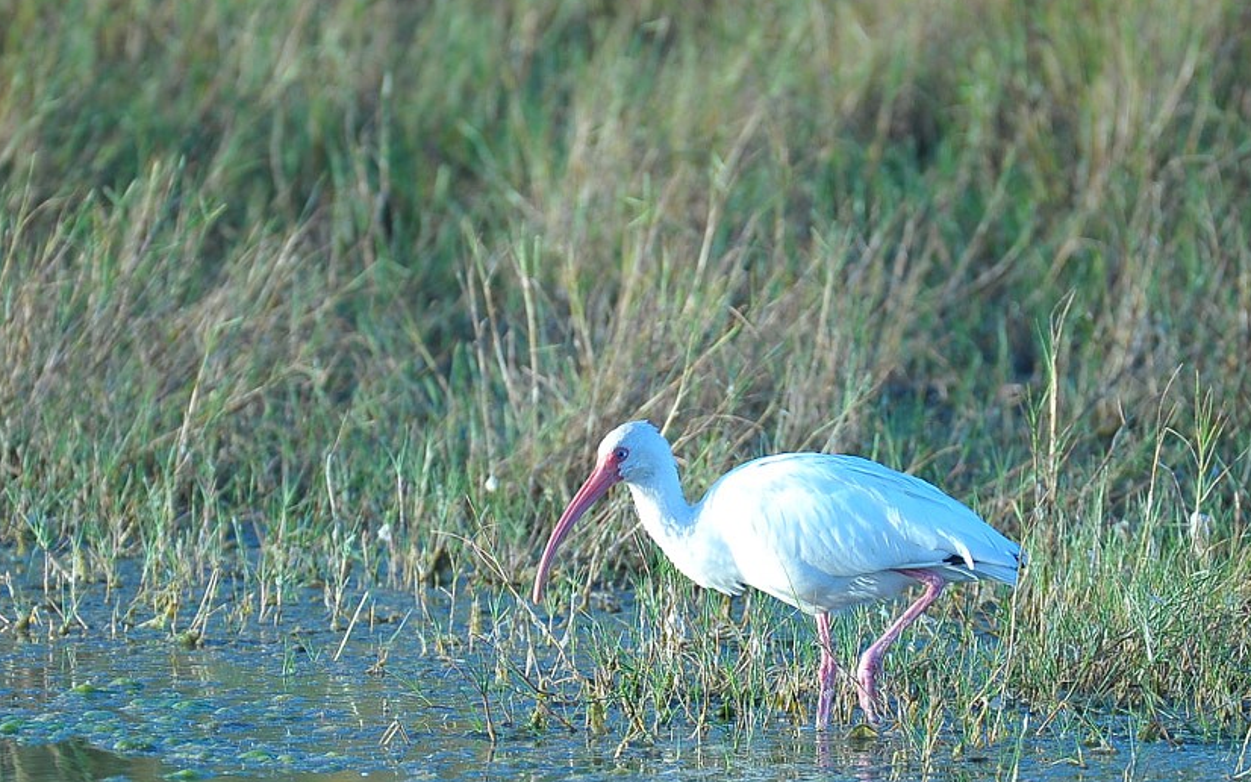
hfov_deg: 2.1
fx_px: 33646
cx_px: 641
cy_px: 568
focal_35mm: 987
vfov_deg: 1.3
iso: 200
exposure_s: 1/125
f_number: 5.6
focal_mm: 500
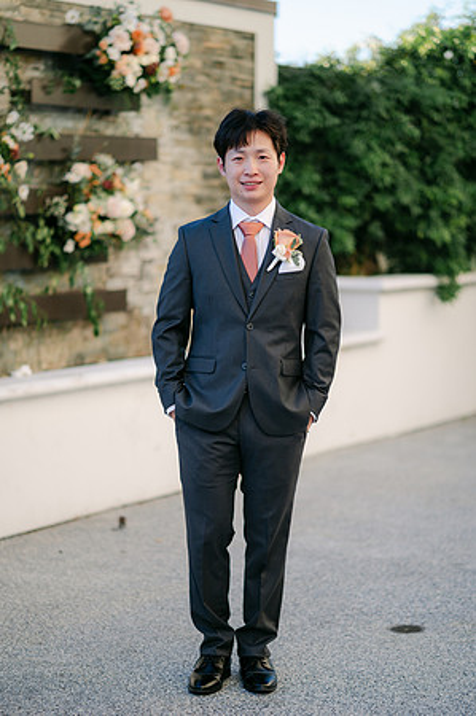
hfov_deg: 16.0
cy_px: 358
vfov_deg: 23.9
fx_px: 1690
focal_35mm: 85
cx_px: 238
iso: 100
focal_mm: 85
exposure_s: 1/1250
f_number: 1.8
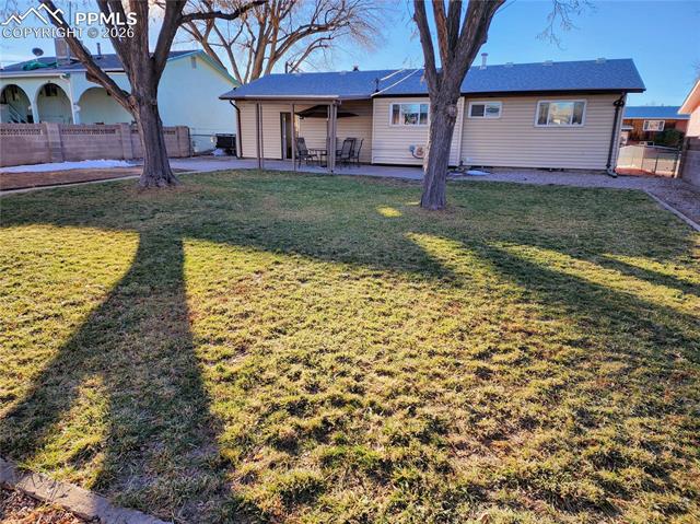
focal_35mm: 23
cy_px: 262
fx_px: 465
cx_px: 350
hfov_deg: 74.0
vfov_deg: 58.8
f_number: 1.8
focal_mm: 6.4
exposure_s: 1/305
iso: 12
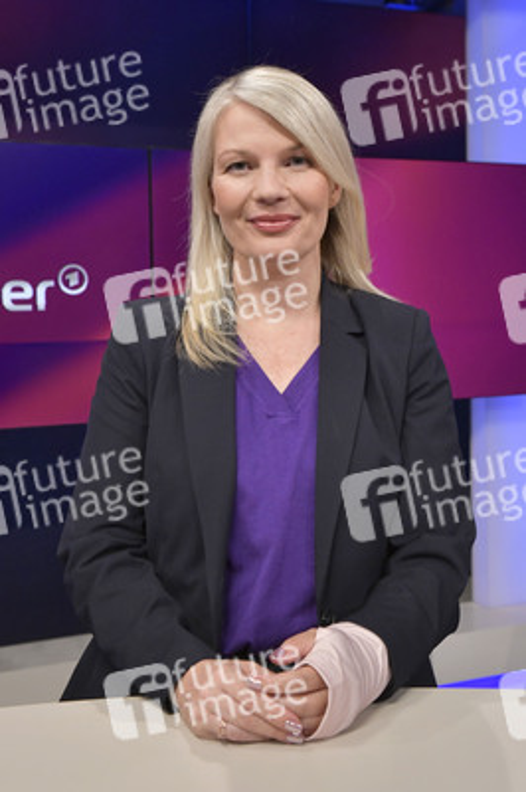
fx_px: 790
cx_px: 263
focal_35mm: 36
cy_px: 396
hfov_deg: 36.8
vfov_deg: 53.2
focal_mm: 36
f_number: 6.3
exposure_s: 1/200
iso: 2500
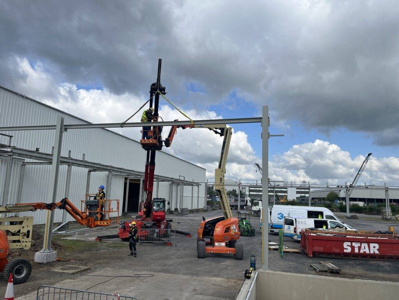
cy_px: 150
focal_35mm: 26
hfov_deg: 67.3
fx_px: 300
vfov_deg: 53.1
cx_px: 200
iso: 50
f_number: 1.6
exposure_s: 1/4484
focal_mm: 5.1
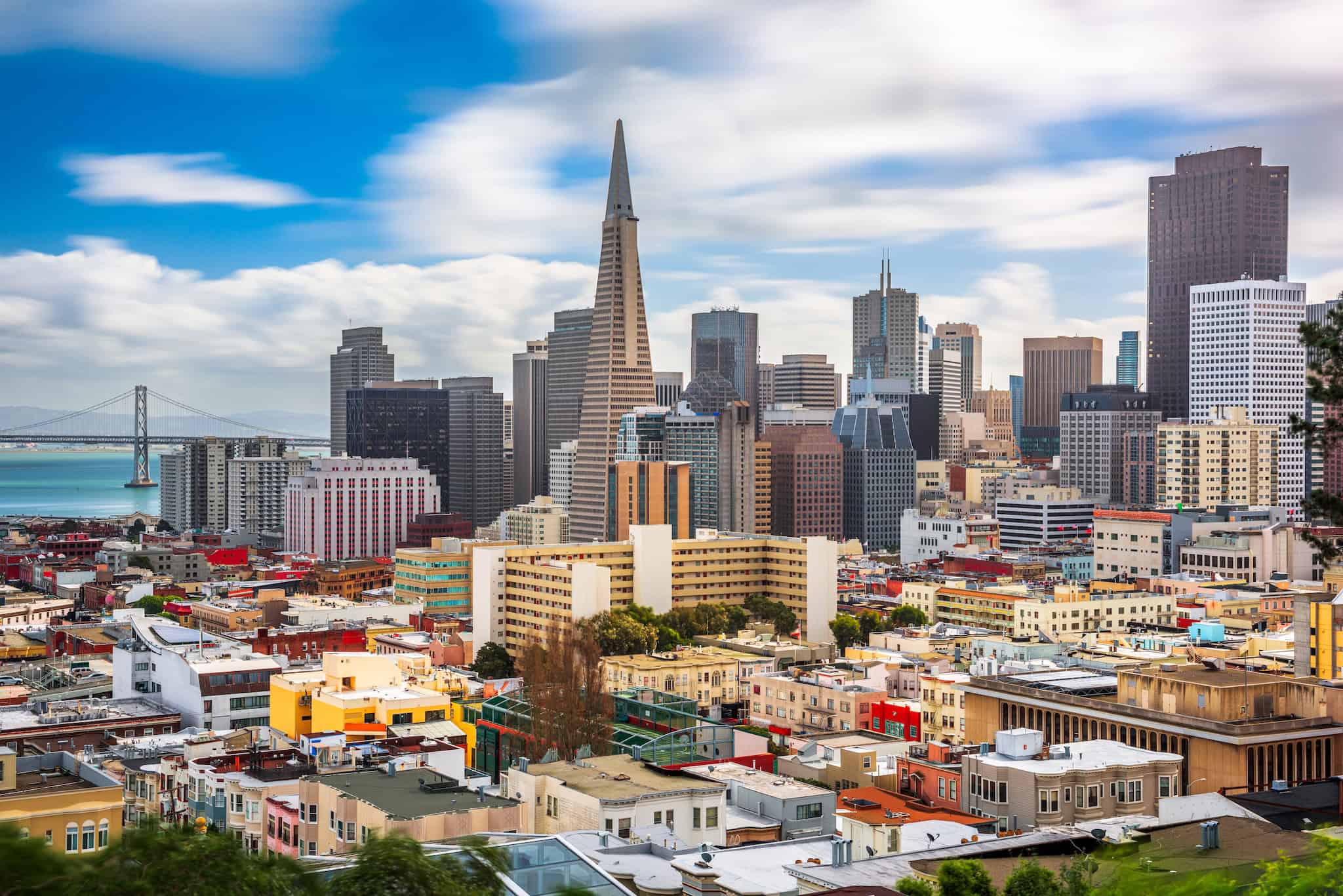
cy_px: 448
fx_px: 1791
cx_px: 672
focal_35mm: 48
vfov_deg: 28.1
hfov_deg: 41.1
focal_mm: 48
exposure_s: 60
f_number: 11
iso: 64
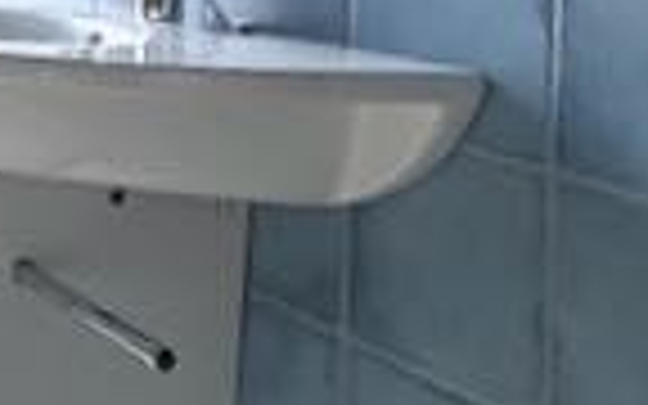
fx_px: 1166
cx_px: -576
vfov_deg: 18.0
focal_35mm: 66
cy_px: -166
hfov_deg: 20.1
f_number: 2.2
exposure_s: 1/121
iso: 160
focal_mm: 2.22
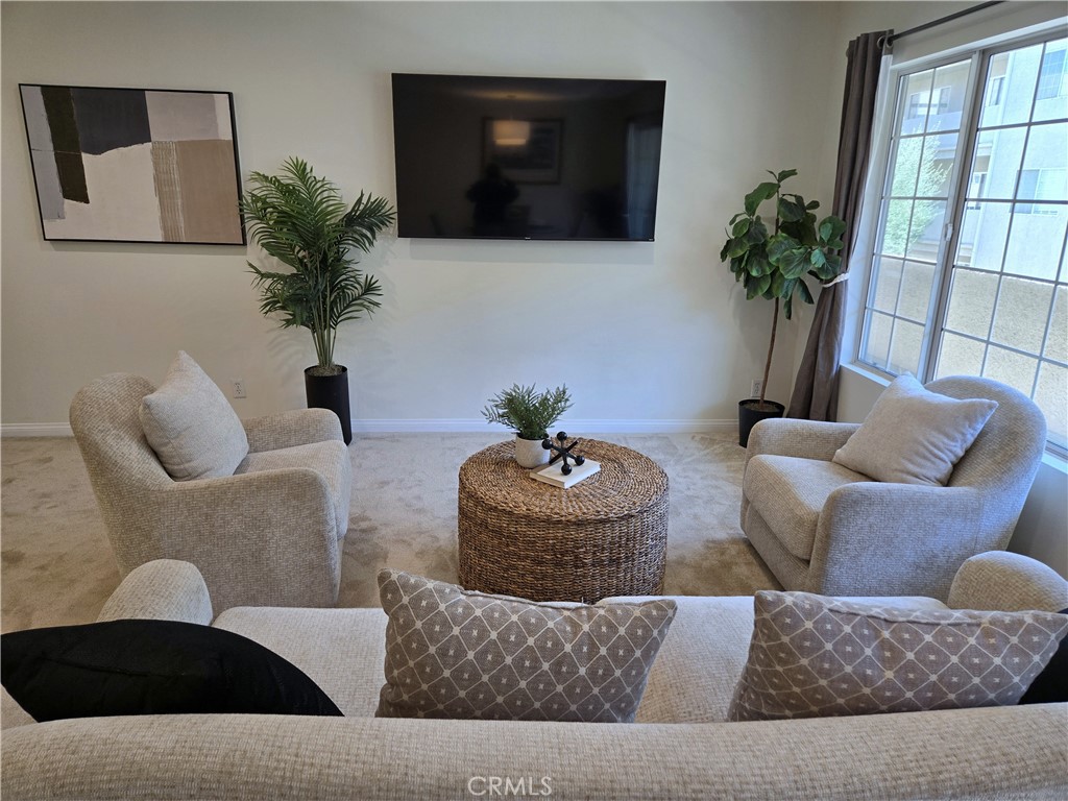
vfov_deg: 58.9
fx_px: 710
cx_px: 534
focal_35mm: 23
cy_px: 400
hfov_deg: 73.9
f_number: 1.8
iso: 64
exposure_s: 1/120
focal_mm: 5.4
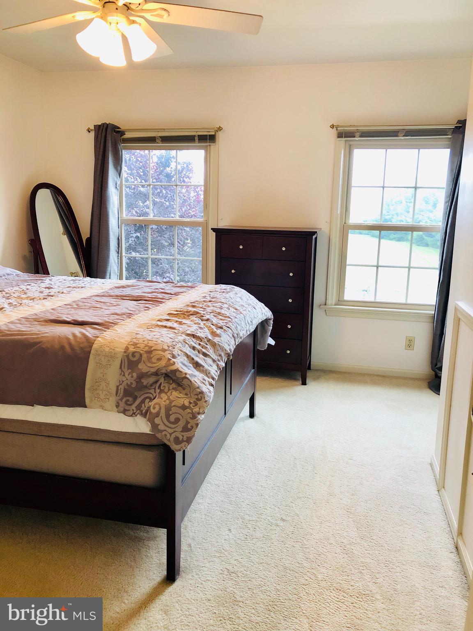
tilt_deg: -12.0
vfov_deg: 63.4
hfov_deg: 49.7
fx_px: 510
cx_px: 236
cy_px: 316
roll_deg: -0.9
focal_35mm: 28
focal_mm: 3.99
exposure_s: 1/30
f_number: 1.8
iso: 25
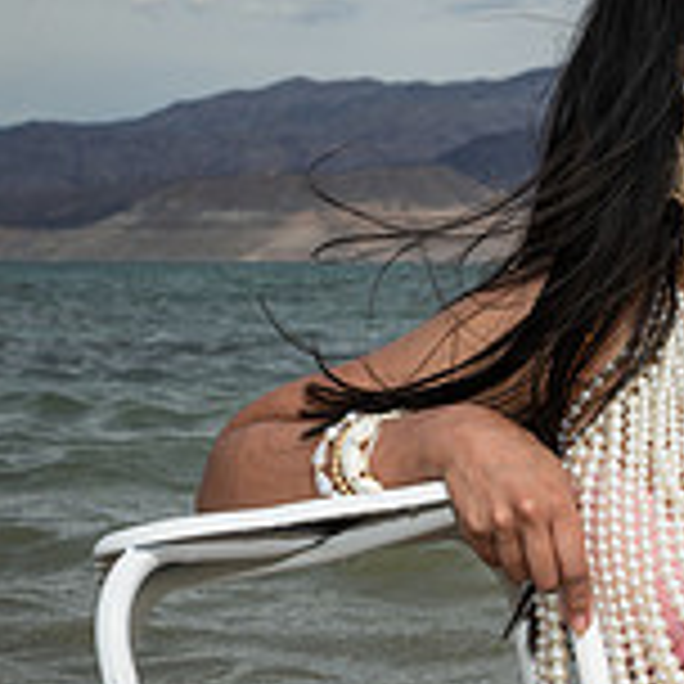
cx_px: 1330
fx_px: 3286
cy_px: 544
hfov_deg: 10.9
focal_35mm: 147
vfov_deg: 11.8
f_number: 10
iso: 64
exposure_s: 1/250
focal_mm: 43
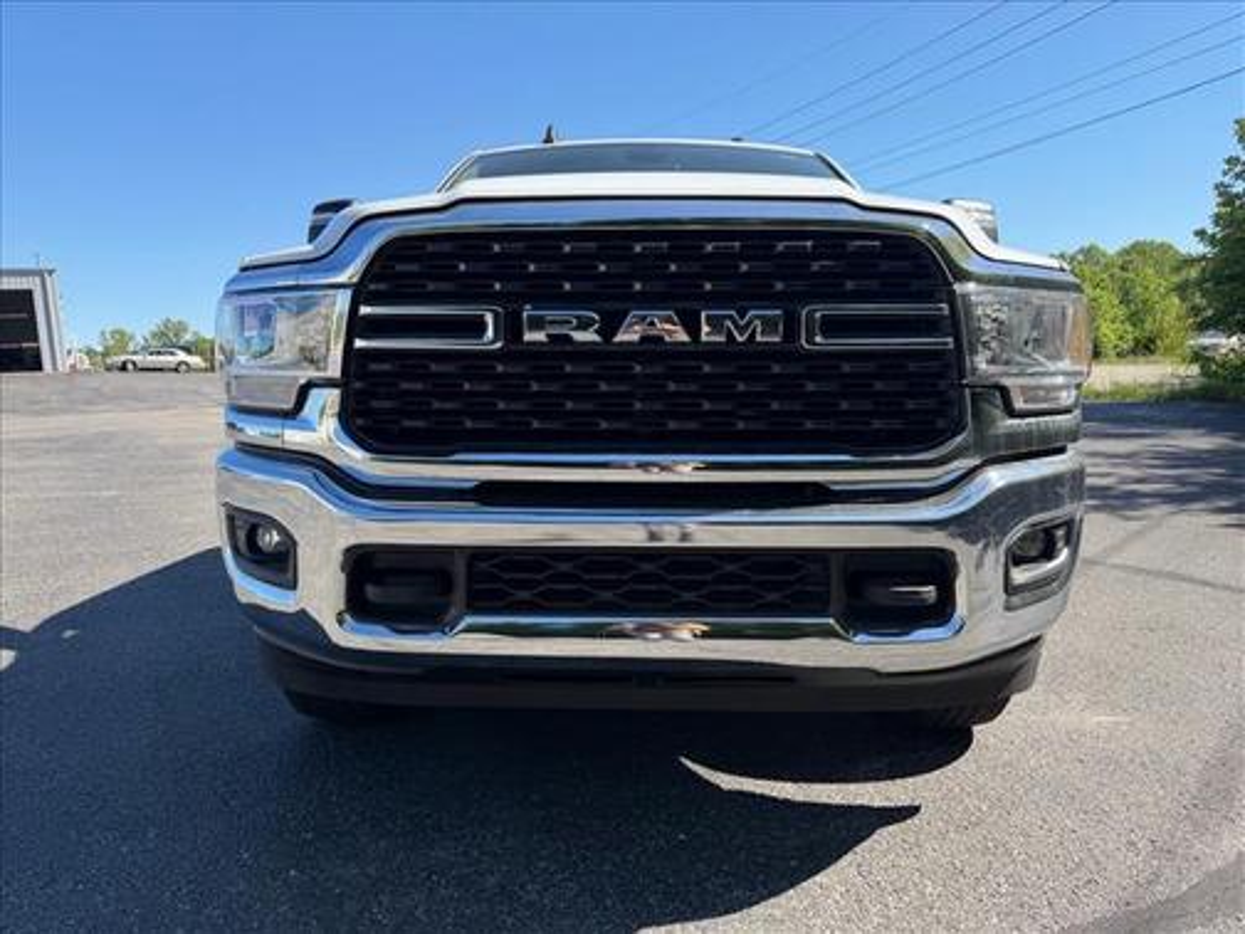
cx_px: 622
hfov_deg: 71.6
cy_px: 467
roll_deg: +3.4
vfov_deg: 56.8
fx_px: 863
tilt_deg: -7.1
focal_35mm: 24
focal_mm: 6.76
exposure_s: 1/2000
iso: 80
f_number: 1.78
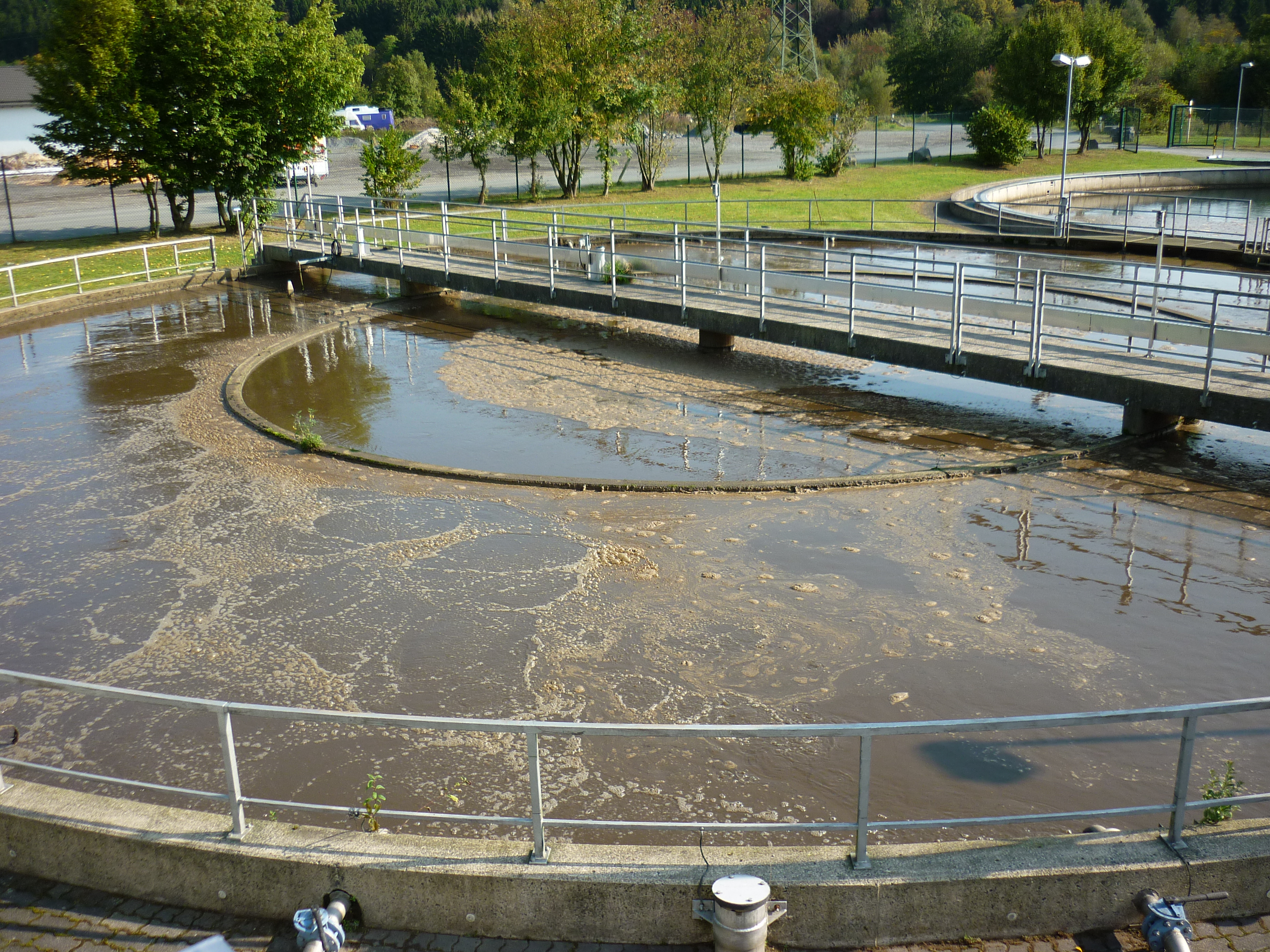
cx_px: 635
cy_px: 476
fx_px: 1211
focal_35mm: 33
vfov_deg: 42.9
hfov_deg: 55.4
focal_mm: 5.5
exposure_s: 1/500
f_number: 2.8
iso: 80
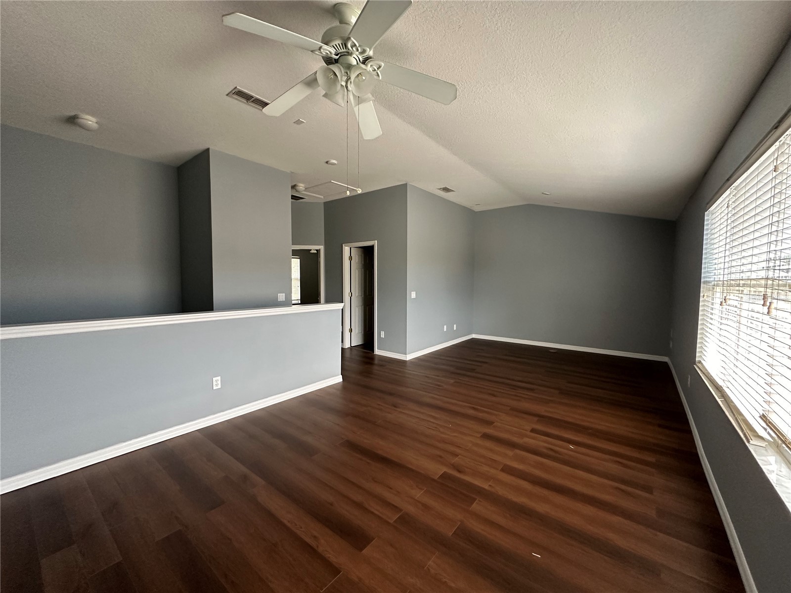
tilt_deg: -2.8
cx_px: 396
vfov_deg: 85.7
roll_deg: -0.7
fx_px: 320
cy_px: 296
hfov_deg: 102.1
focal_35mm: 14
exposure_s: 1/60
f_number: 2.2
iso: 320
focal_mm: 2.22
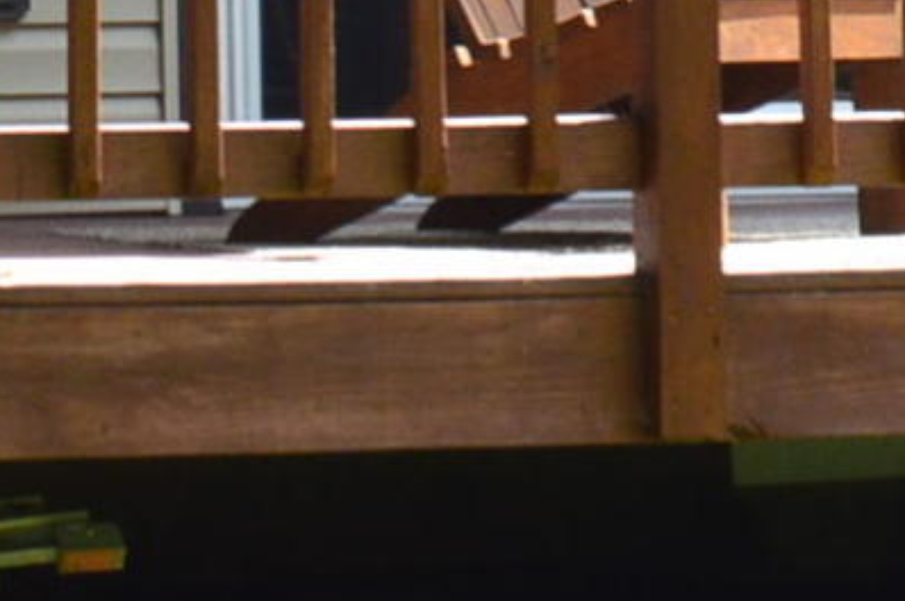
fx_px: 6249
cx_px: 41
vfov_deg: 5.1
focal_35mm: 249
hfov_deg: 8.2
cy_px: -1528
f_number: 9
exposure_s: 1/160
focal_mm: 22
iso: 400
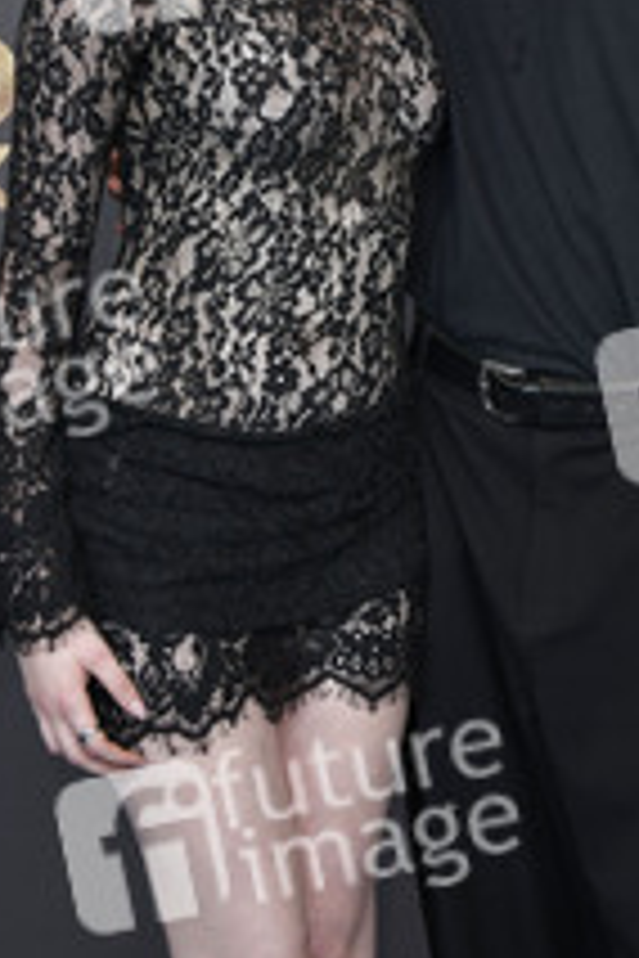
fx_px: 1997
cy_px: 153
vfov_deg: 26.4
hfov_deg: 18.1
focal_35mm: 75
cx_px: 418
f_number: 6.3
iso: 400
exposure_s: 1/250
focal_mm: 40
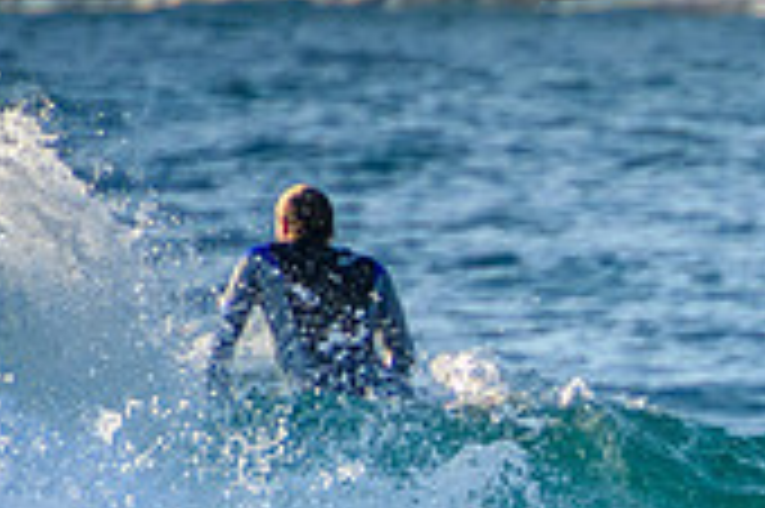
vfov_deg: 0.7
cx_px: 1269
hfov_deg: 1.0
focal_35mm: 2084
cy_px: 681
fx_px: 44242
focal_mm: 400
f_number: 5.6
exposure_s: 1/2000
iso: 640
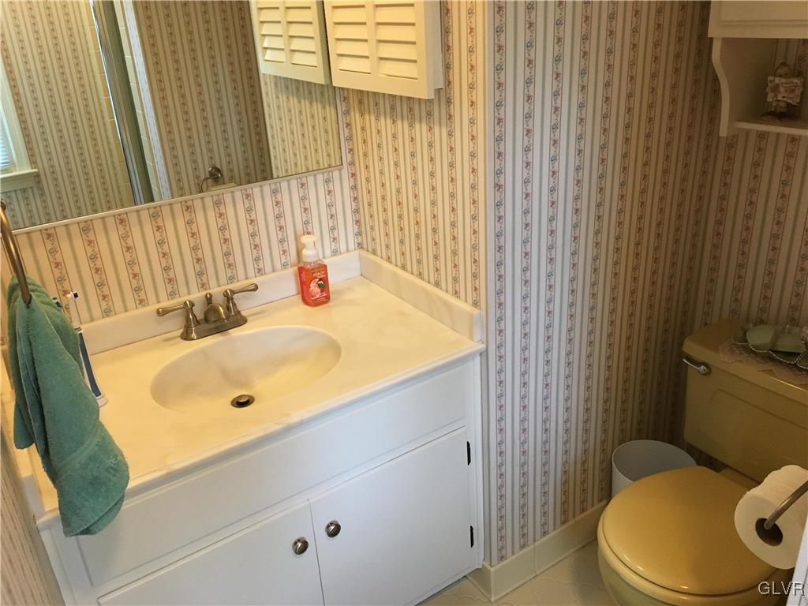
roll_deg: +4.1
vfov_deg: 48.2
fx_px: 677
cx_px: 404
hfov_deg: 61.7
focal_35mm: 29
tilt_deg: -23.9
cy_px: 303
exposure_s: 1/30
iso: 160
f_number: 2.2
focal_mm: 4.15
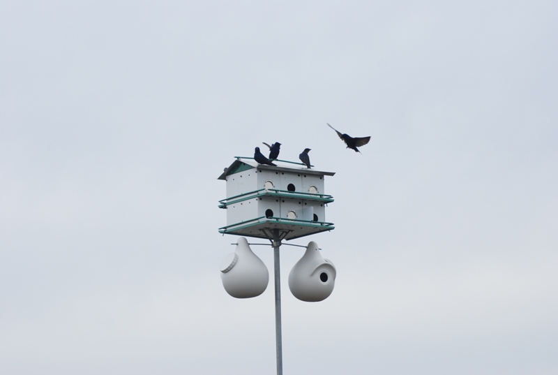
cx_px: 279
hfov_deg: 14.4
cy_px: 188
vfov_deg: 9.7
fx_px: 2213
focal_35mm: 142
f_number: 6.3
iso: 400
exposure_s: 1/640
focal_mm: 95
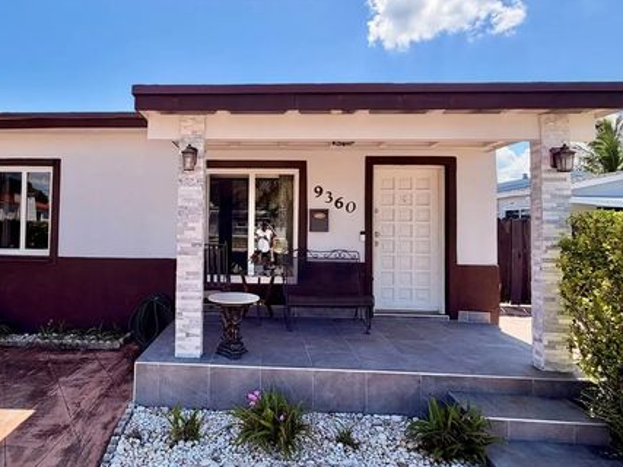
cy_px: 212
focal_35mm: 21
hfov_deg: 77.9
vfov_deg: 63.3
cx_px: 242
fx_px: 378
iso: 32
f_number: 2.2
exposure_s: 1/799
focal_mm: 2.22
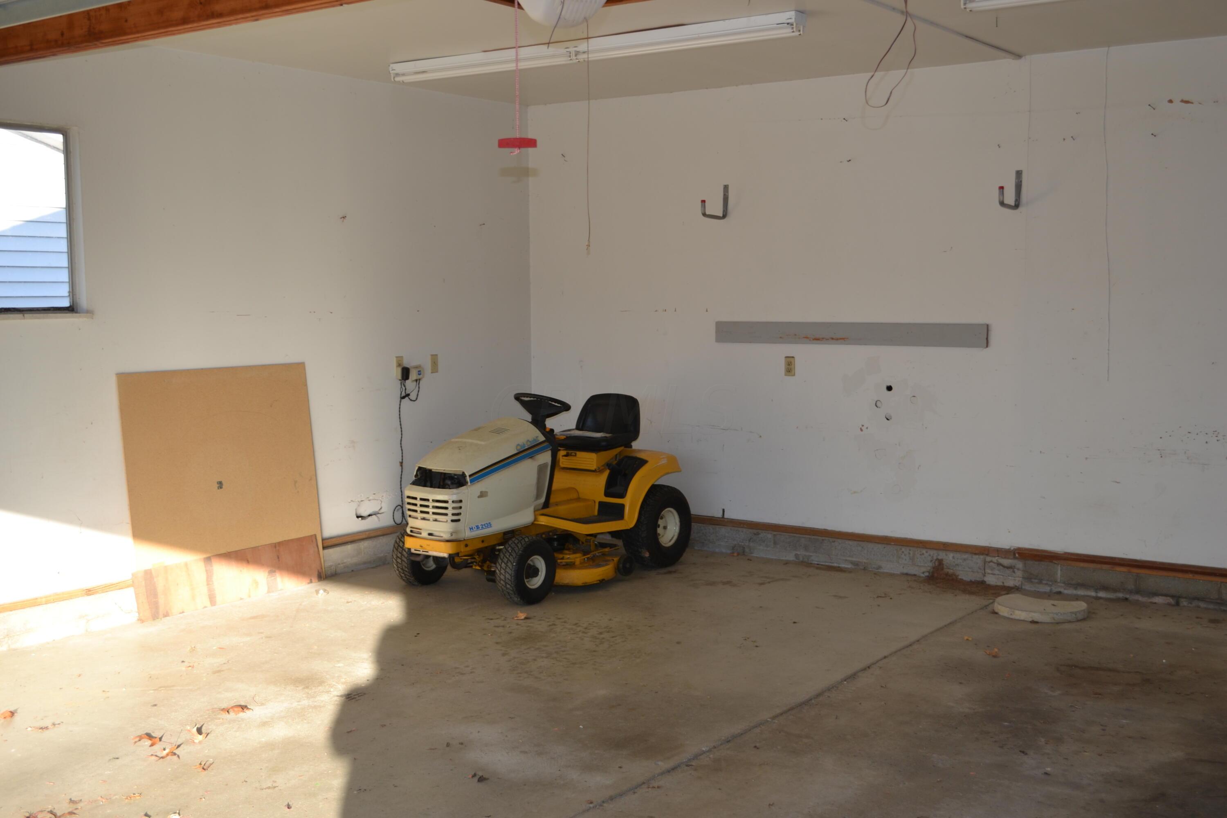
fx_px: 1329
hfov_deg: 49.6
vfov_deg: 34.2
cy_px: 409
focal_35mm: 39
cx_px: 614
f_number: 4.2
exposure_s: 1/160
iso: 100
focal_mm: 26
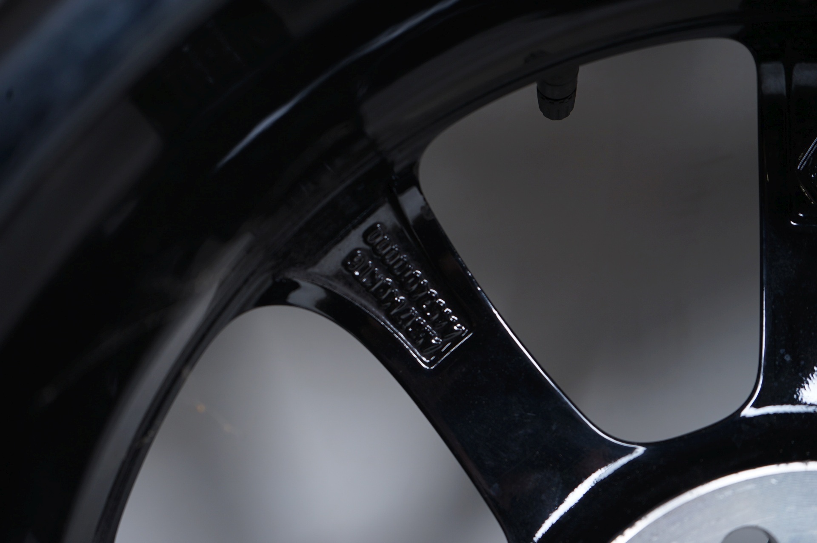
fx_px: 1020
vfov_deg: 29.8
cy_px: 272
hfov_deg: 43.6
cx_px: 408
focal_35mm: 45
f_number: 5.6
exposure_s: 1/125
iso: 250
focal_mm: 45
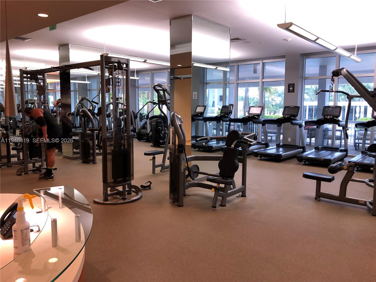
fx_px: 304
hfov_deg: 63.4
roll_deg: -1.9
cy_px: 141
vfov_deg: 49.7
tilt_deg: -5.7
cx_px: 188
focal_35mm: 28
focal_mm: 3.99
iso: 40
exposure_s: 1/20
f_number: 1.8
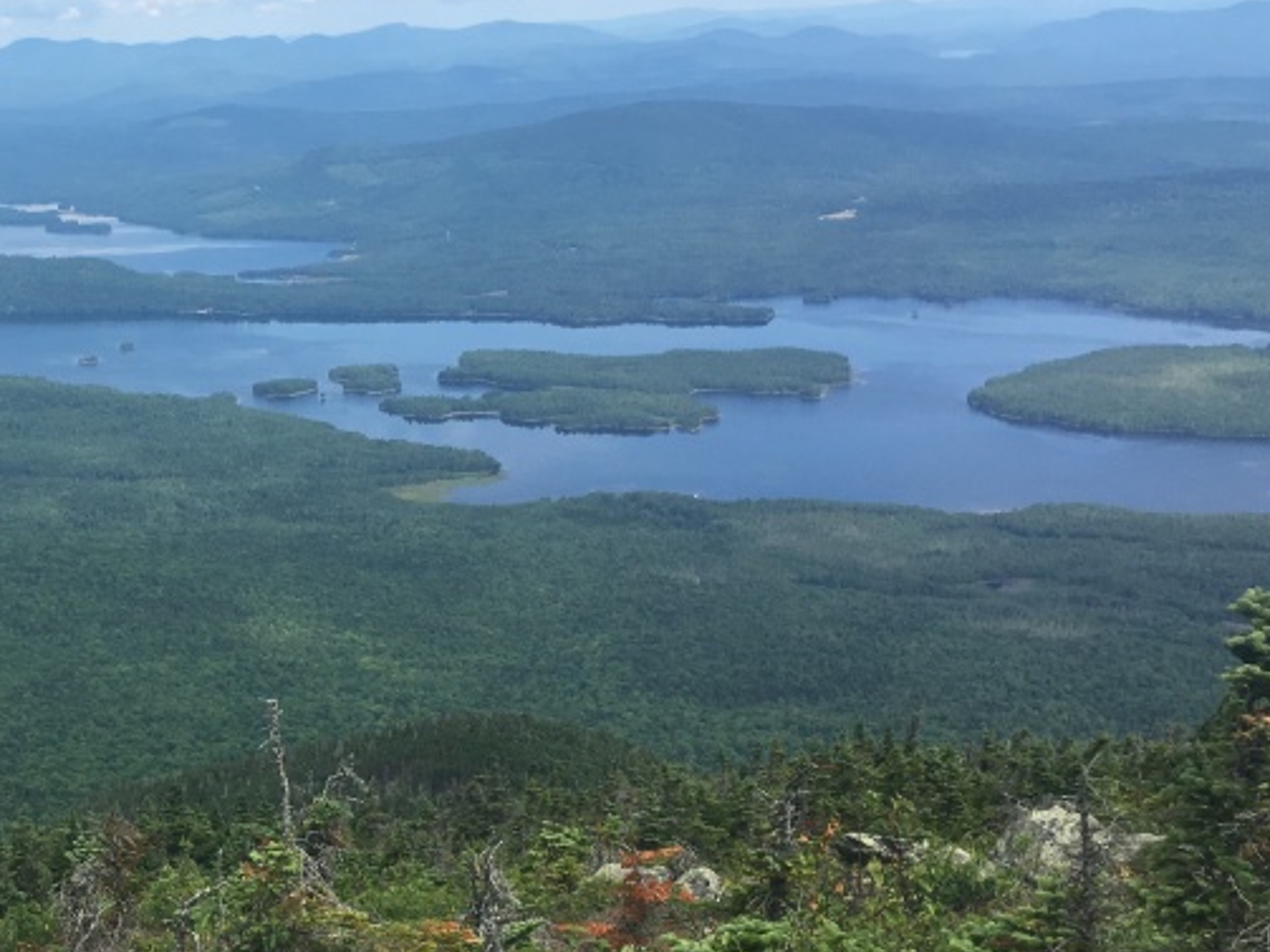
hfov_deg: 30.9
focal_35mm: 59
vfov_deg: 24.8
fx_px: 2164
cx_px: 76
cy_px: 568
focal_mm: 4.15
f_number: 2.2
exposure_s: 1/1183
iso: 25
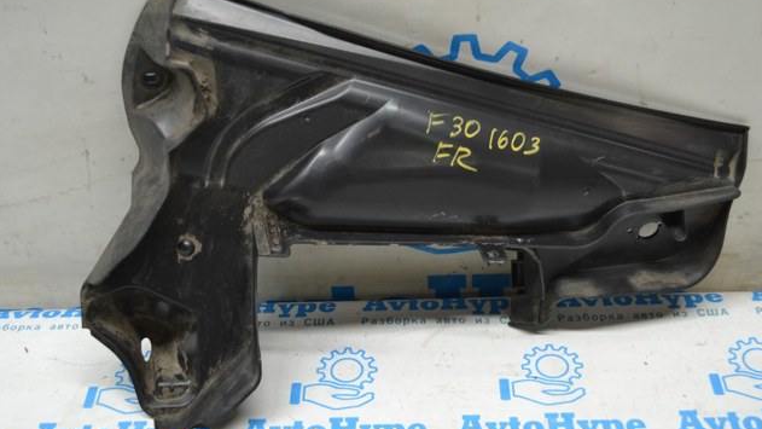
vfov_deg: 23.5
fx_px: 1031
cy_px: 221
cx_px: 385
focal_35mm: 51
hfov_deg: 40.6
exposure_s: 1/60
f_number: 4.8
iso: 500
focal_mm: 32
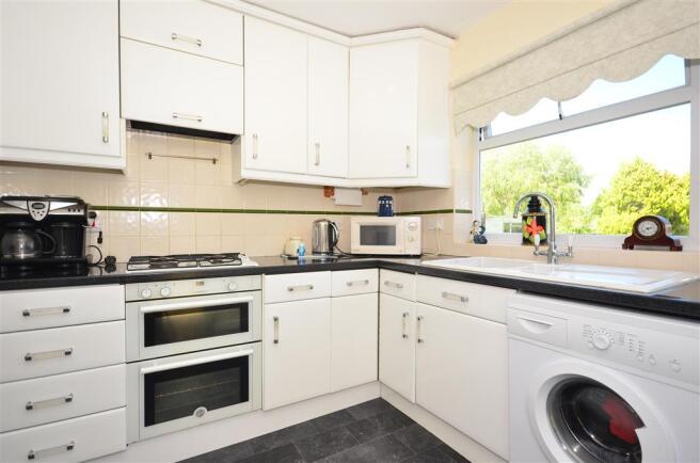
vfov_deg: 62.9
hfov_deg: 85.6
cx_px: 350
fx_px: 378
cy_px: 232
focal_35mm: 20
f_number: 5.6
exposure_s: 1/80
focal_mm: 13
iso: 200
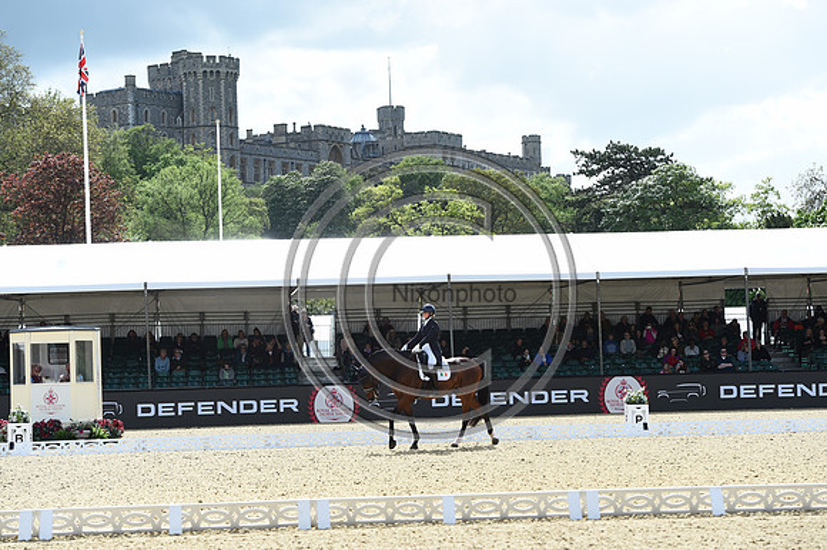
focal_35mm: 92
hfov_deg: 22.2
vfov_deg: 14.8
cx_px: 414
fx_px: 2112
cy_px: 275
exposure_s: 1/1250
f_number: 5
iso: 280
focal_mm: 92
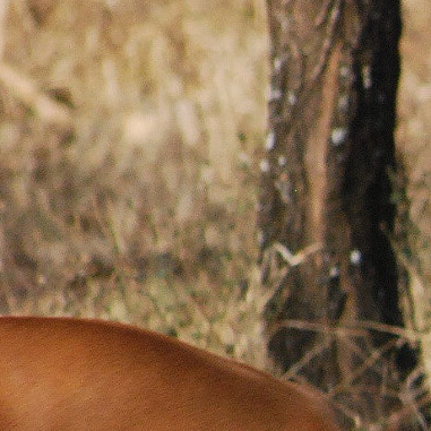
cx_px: 872
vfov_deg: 1.1
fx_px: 22637
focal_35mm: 1607
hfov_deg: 1.1
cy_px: 557
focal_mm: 300
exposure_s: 1/500
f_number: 5.6
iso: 1250
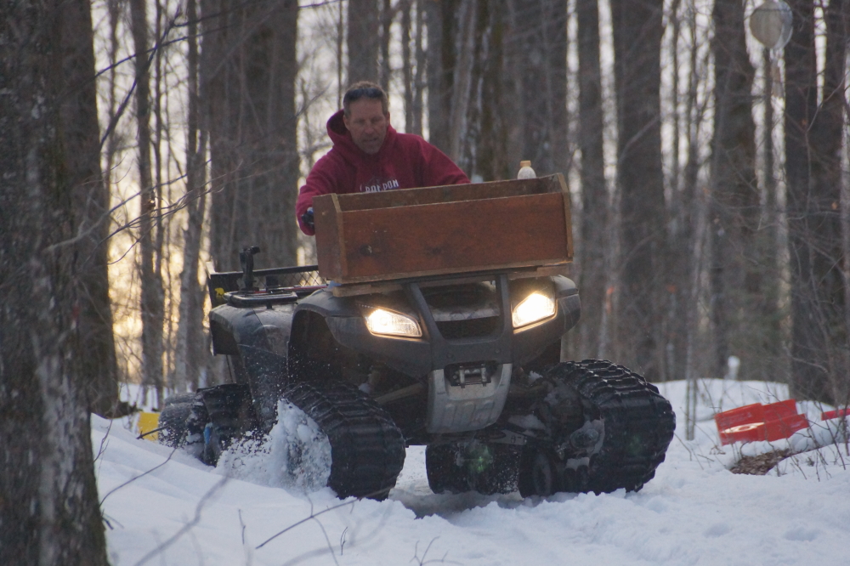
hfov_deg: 5.5
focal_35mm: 375
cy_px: 283
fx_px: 8851
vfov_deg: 3.7
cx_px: 425
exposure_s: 1/320
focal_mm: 250
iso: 1600
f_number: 6.3
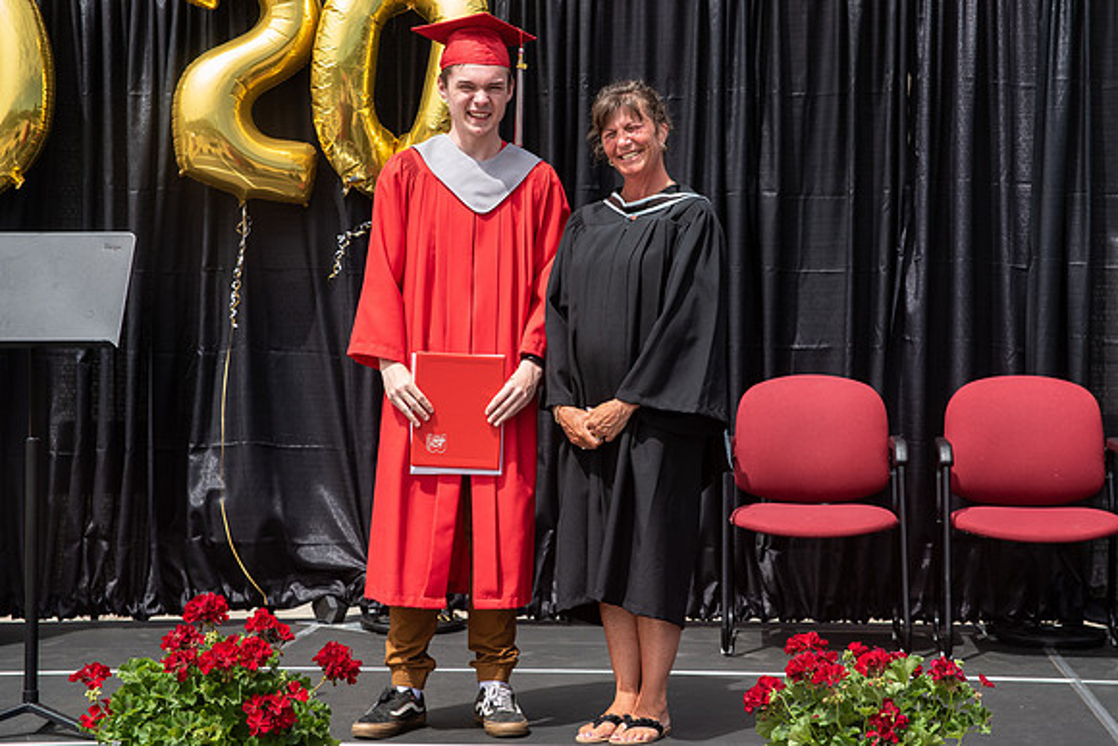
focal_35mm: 61
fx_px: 1880
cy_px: 347
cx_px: 598
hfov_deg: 33.1
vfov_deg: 22.4
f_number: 5.6
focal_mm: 56
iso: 500
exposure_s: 1/1000
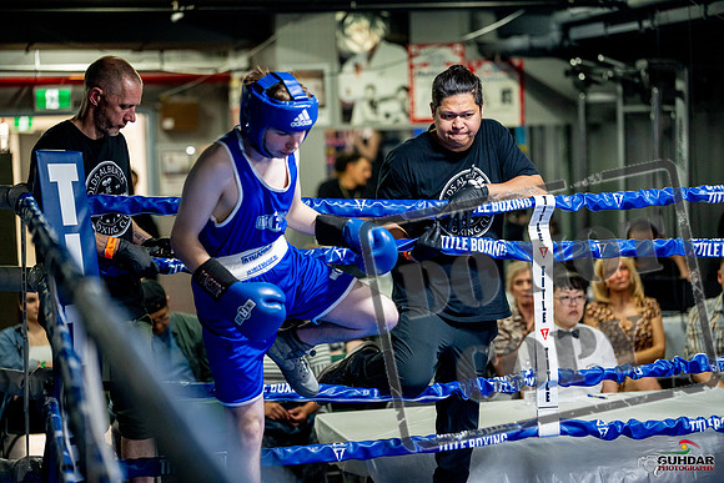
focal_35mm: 86
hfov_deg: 23.6
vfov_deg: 15.9
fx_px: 1730
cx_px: 362
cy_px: 242
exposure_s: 1/1000
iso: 4000
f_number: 2
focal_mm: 86
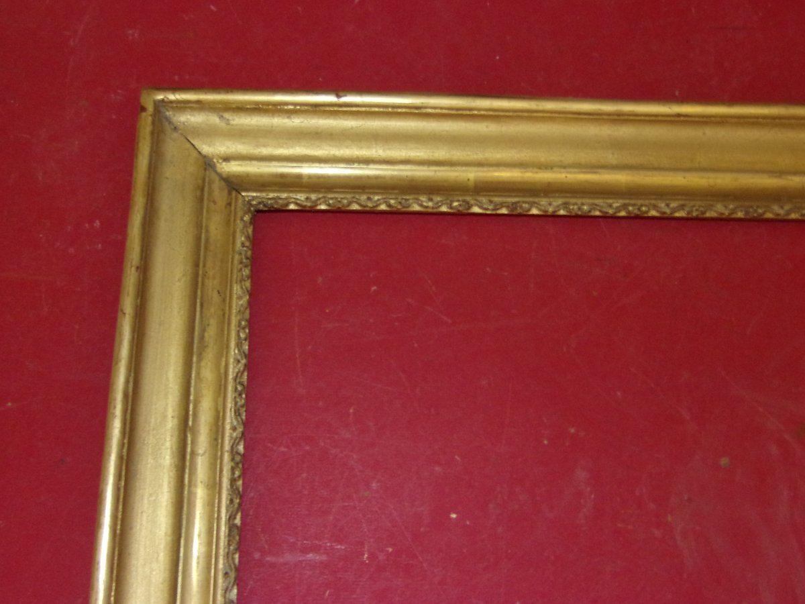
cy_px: 302
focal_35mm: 36
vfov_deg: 39.7
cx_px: 402
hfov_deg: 51.4
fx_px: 837
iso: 200
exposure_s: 1/34
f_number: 3.9
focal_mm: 6.5
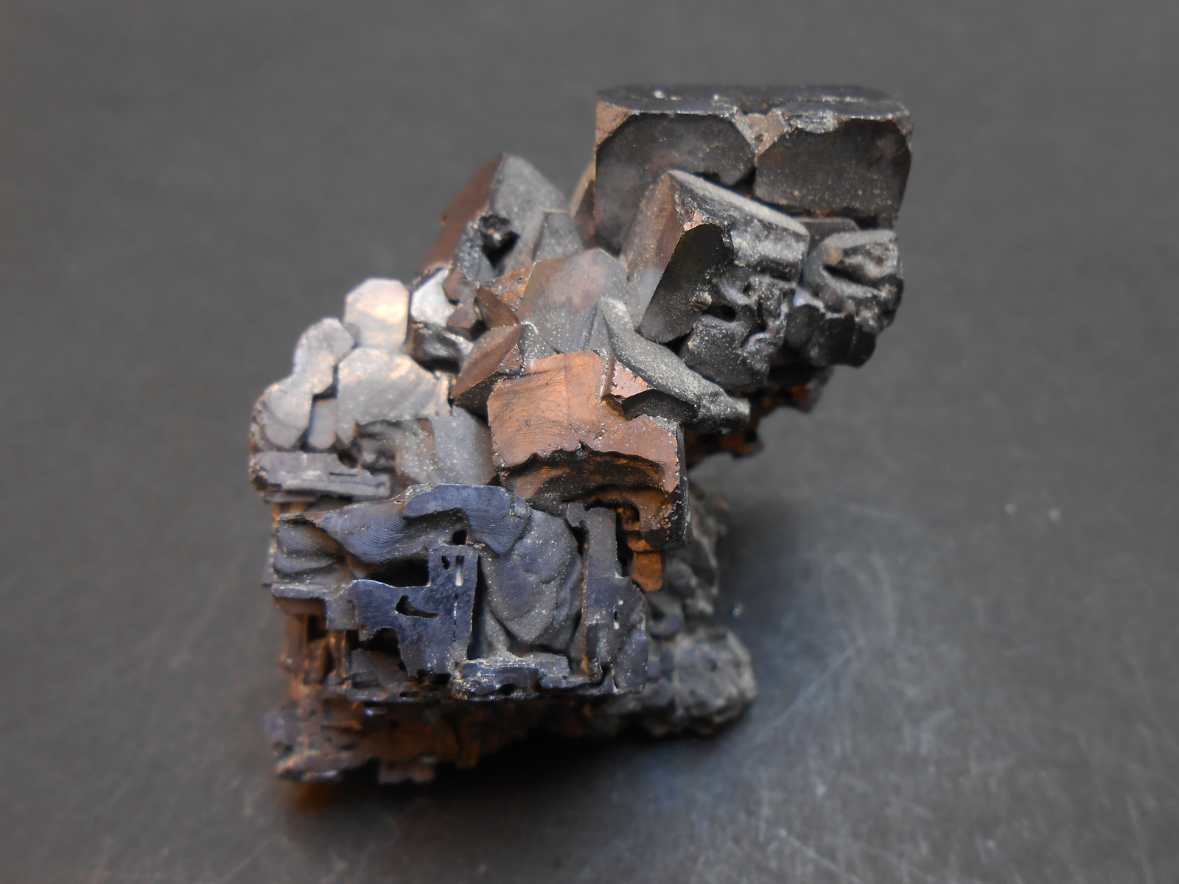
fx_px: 886
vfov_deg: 53.1
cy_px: 442
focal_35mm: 26
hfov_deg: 67.3
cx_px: 590
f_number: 3.5
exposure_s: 1/30
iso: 80
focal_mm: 4.6
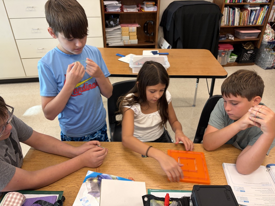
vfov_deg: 53.1
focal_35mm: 26
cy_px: 103
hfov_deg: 67.3
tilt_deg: -32.5
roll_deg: +0.0
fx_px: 207
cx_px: 138
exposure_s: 1/90
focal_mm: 5.96
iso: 125
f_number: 1.6
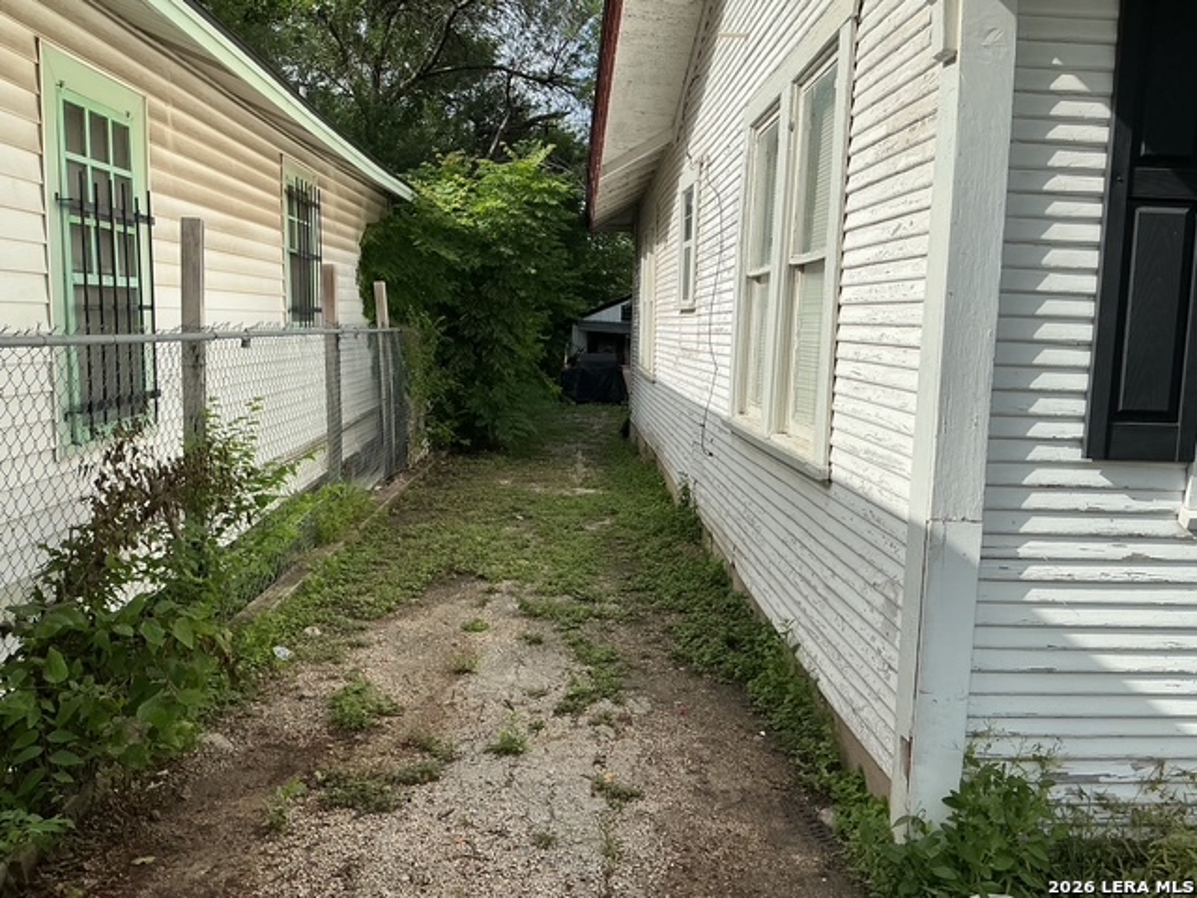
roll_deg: -1.8
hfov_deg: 61.7
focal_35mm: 29
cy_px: 449
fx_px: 1003
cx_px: 598
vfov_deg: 48.2
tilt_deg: -7.2
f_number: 1.8
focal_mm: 3
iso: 25
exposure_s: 1/1730
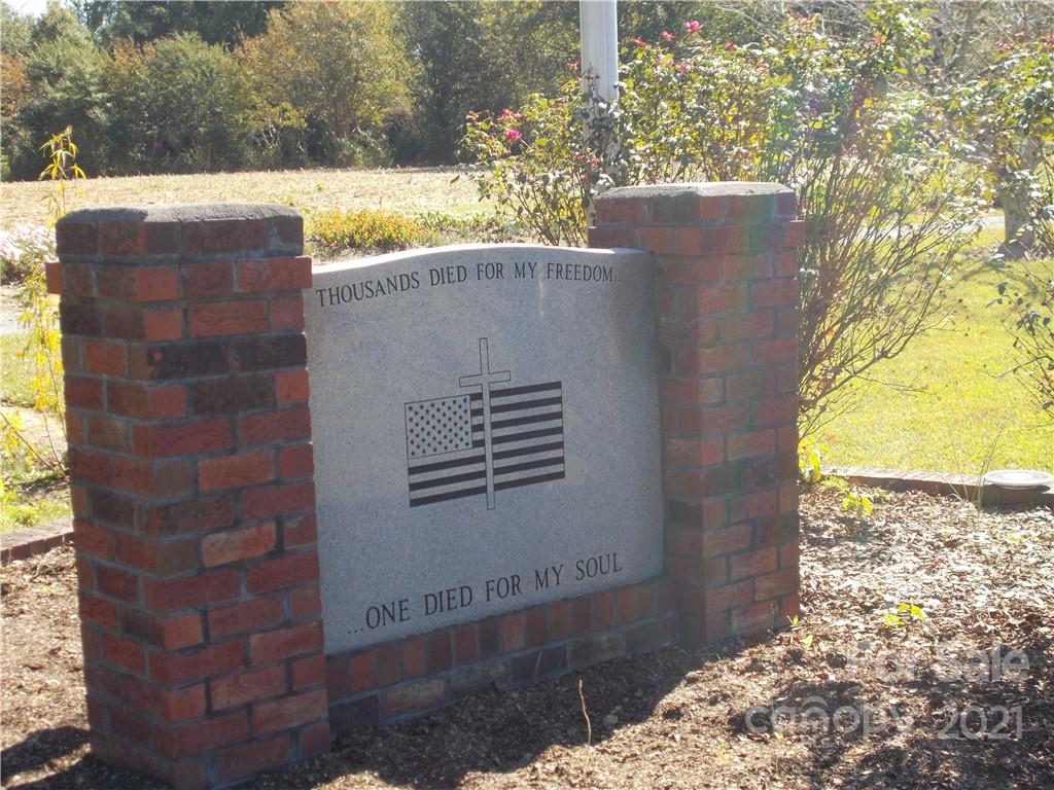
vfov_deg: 25.2
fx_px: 1766
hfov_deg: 33.2
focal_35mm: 58
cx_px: 527
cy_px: 395
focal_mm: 10.3
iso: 80
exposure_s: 1/125
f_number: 4.9
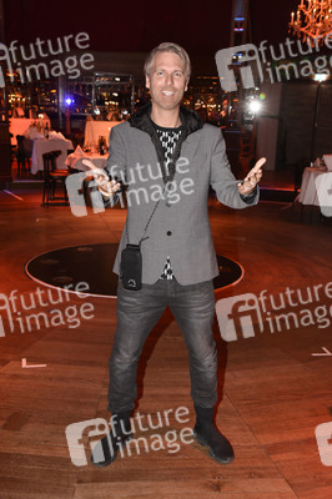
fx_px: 637
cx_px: 166
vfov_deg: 42.8
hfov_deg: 29.2
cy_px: 250
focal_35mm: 46
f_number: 6.3
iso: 2500
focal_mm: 46
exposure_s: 1/60
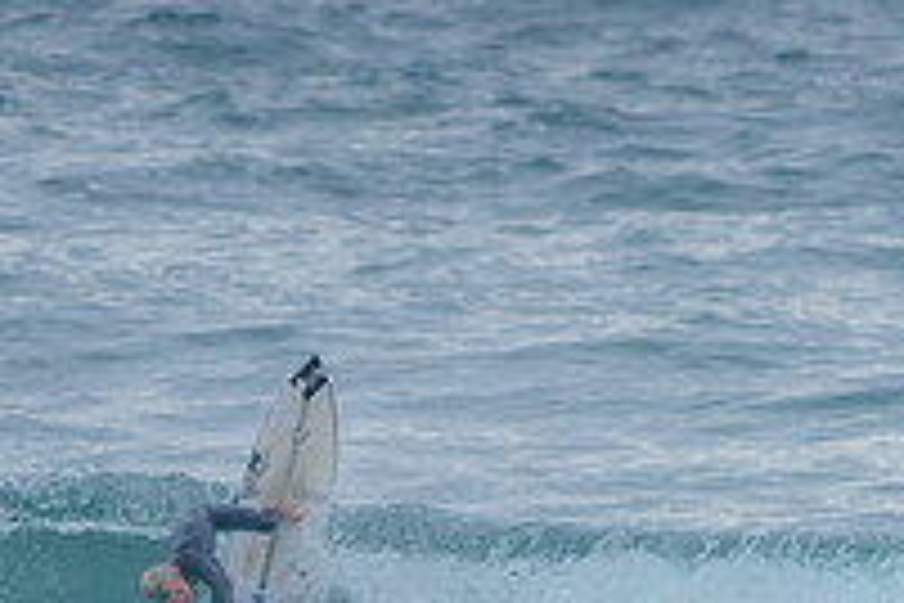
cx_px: 301
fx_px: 44293
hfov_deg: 1.2
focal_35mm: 1764
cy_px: 668
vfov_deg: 0.8
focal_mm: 500
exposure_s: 1/1250
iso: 640
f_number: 5.6
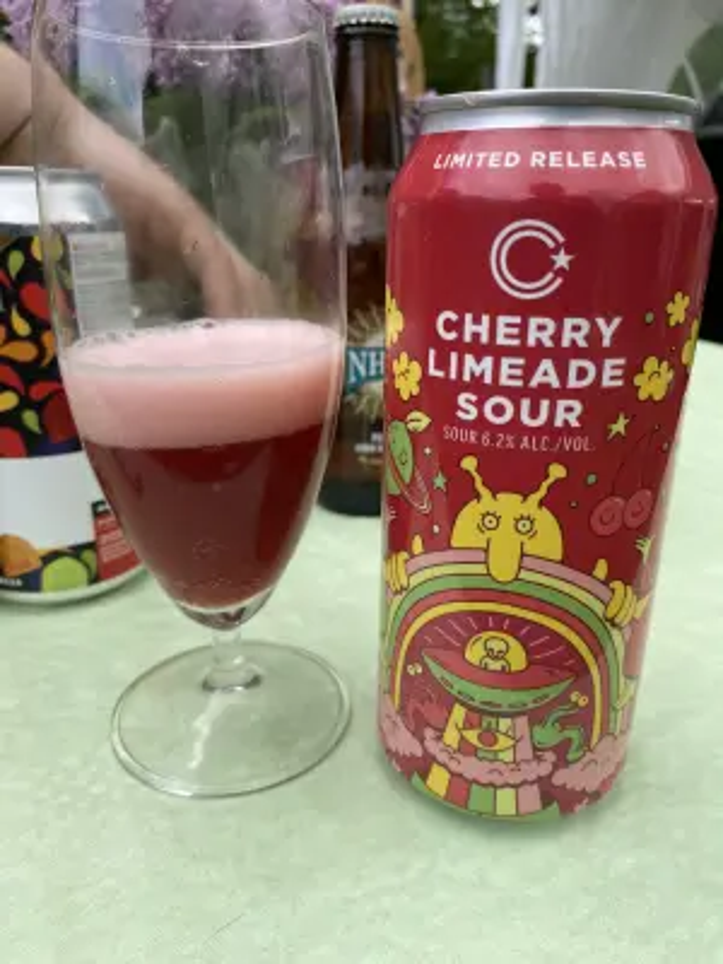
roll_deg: +2.4
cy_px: 482
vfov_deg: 67.3
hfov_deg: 53.1
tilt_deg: -18.8
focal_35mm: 26
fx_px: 724
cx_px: 362
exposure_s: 1/522
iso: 32
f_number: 1.8
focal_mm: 4.25
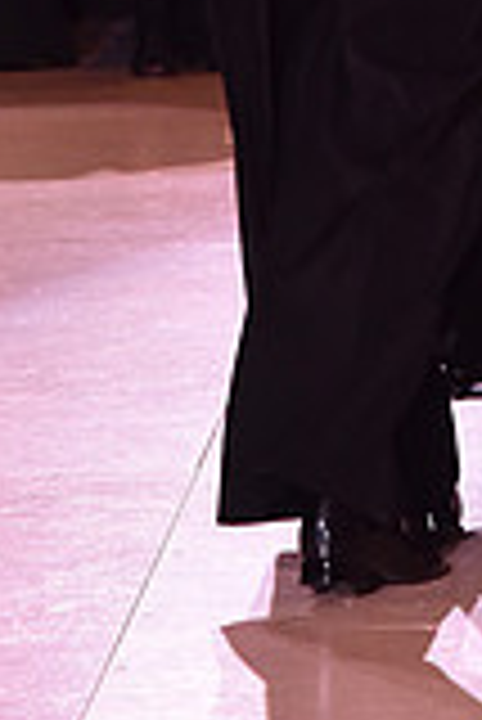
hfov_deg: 3.8
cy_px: -351
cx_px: 682
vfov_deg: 5.6
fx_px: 7274
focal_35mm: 363
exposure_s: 1/320
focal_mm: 100
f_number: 6.3
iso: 2500
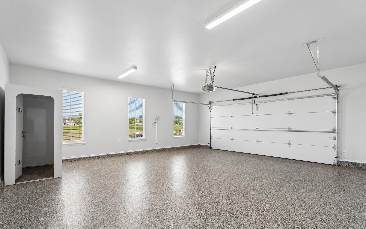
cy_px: 121
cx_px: 186
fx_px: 170
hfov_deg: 94.4
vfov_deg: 68.0
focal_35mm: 17
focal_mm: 16
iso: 200
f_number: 6.3
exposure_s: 1/25
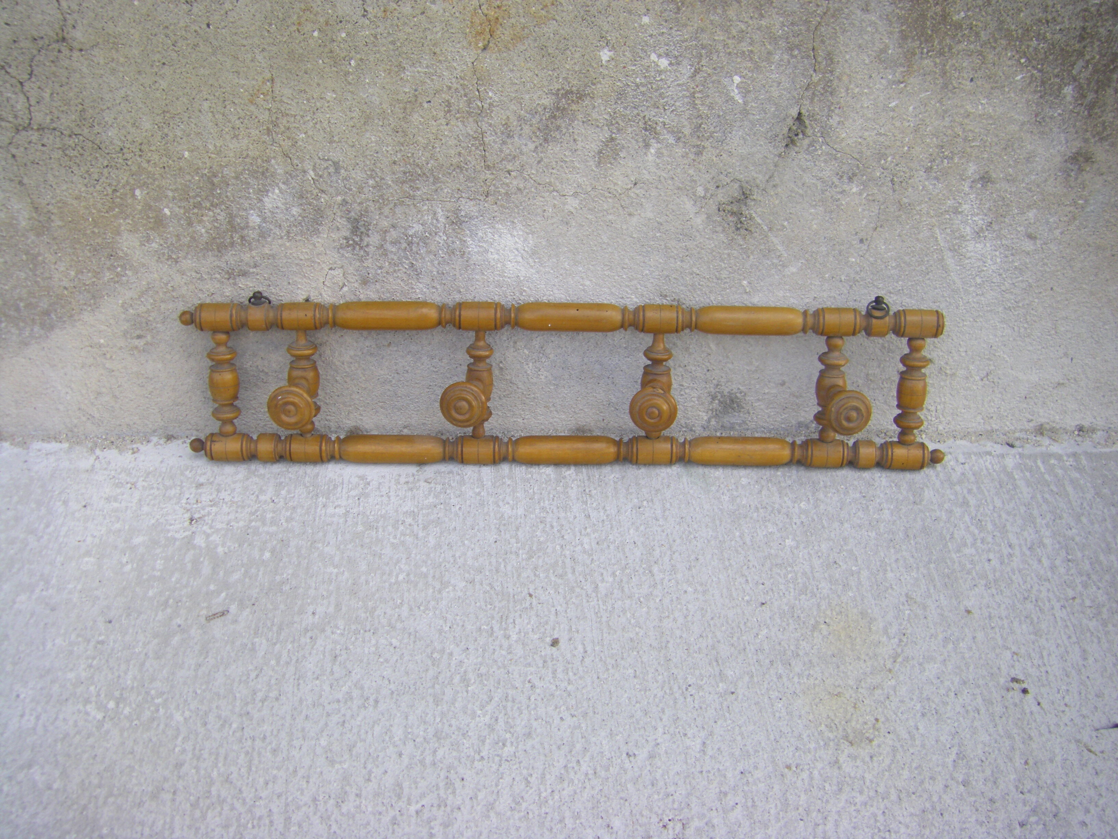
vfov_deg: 37.7
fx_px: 1227
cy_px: 420
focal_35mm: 38
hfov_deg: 49.0
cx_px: 559
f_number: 3.5
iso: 64
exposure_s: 1/160
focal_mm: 6.3
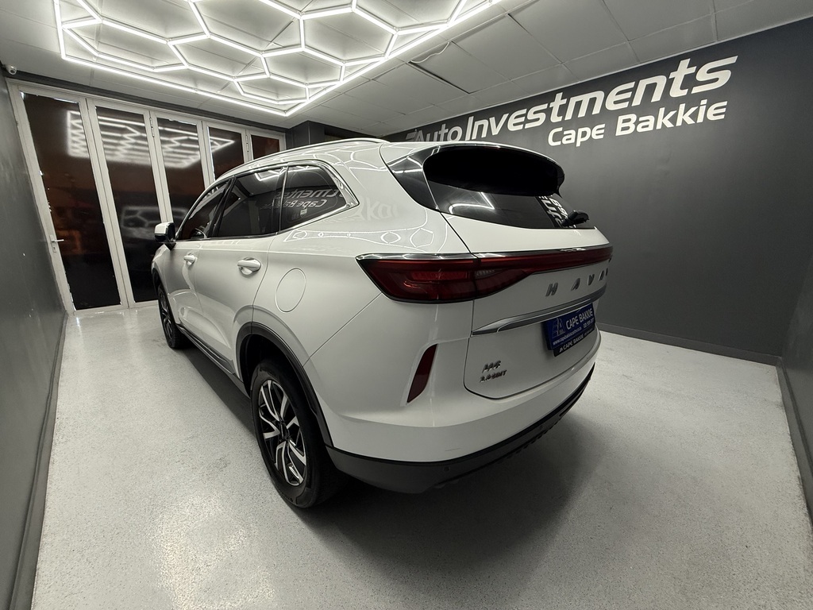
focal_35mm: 14
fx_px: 329
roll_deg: +0.0
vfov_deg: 85.7
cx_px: 406
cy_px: 305
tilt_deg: -14.4
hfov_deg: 102.1
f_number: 2.2
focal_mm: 2.22
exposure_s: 1/100
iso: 160
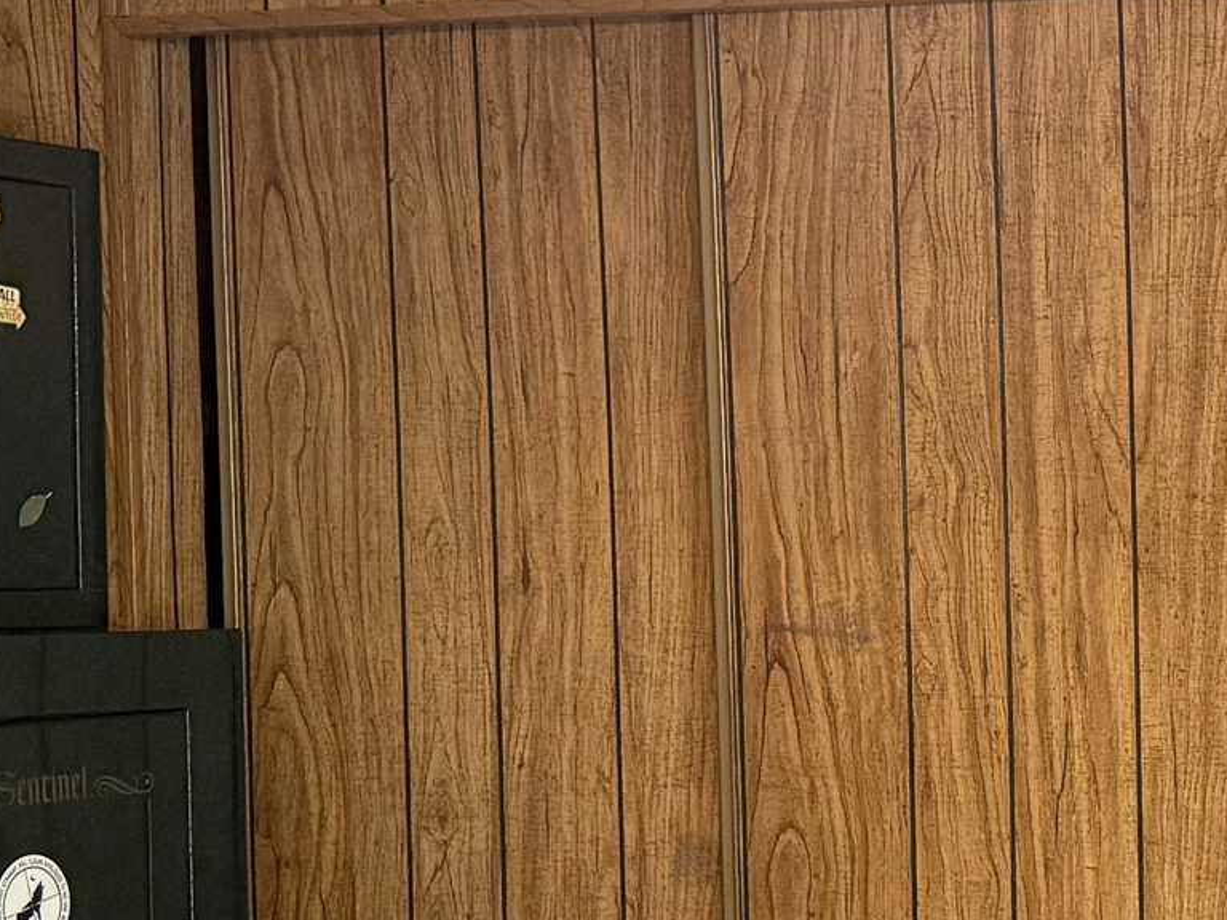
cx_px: 1676
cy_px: 703
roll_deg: -0.2
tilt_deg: -3.6
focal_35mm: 96
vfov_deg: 15.3
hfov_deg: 18.7
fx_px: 3403
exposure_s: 1/120
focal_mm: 6.76
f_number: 1.78
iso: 320
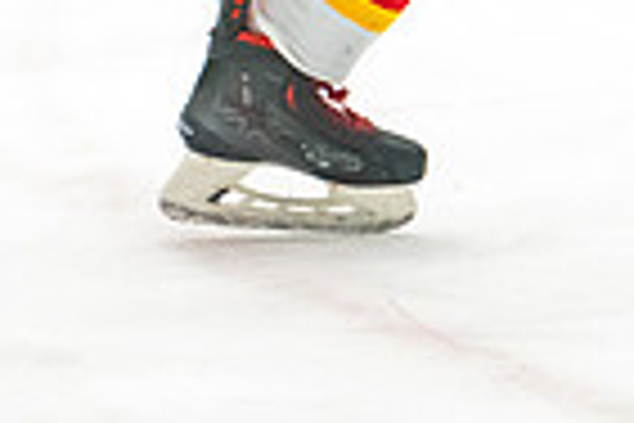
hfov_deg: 4.1
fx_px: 8946
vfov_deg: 2.7
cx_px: 218
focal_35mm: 508
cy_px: -553
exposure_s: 1/640
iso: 3200
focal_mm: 102
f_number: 2.8
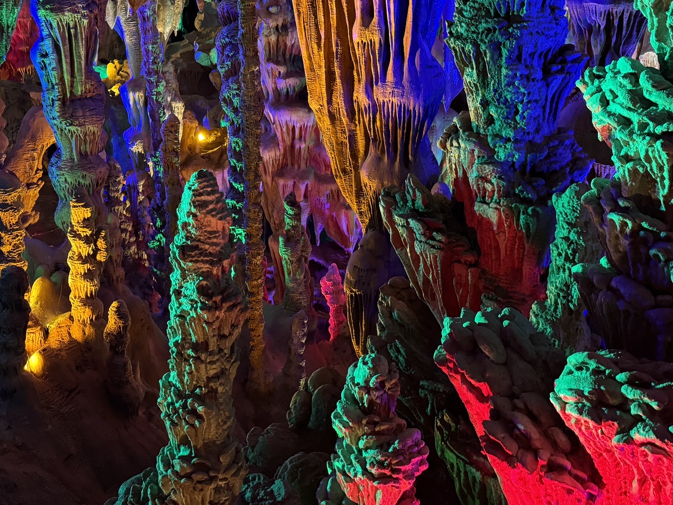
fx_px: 739
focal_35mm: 38
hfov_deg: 49.0
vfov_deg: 36.6
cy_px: 113
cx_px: 343
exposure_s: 1/33
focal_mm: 6.86
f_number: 1.78
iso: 800
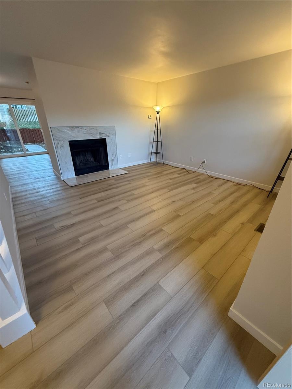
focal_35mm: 14
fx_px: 157
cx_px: 146
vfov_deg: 102.1
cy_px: 194
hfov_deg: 85.7
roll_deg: +0.1
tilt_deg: -25.2
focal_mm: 2.22
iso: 400
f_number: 2.2
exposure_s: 1/120
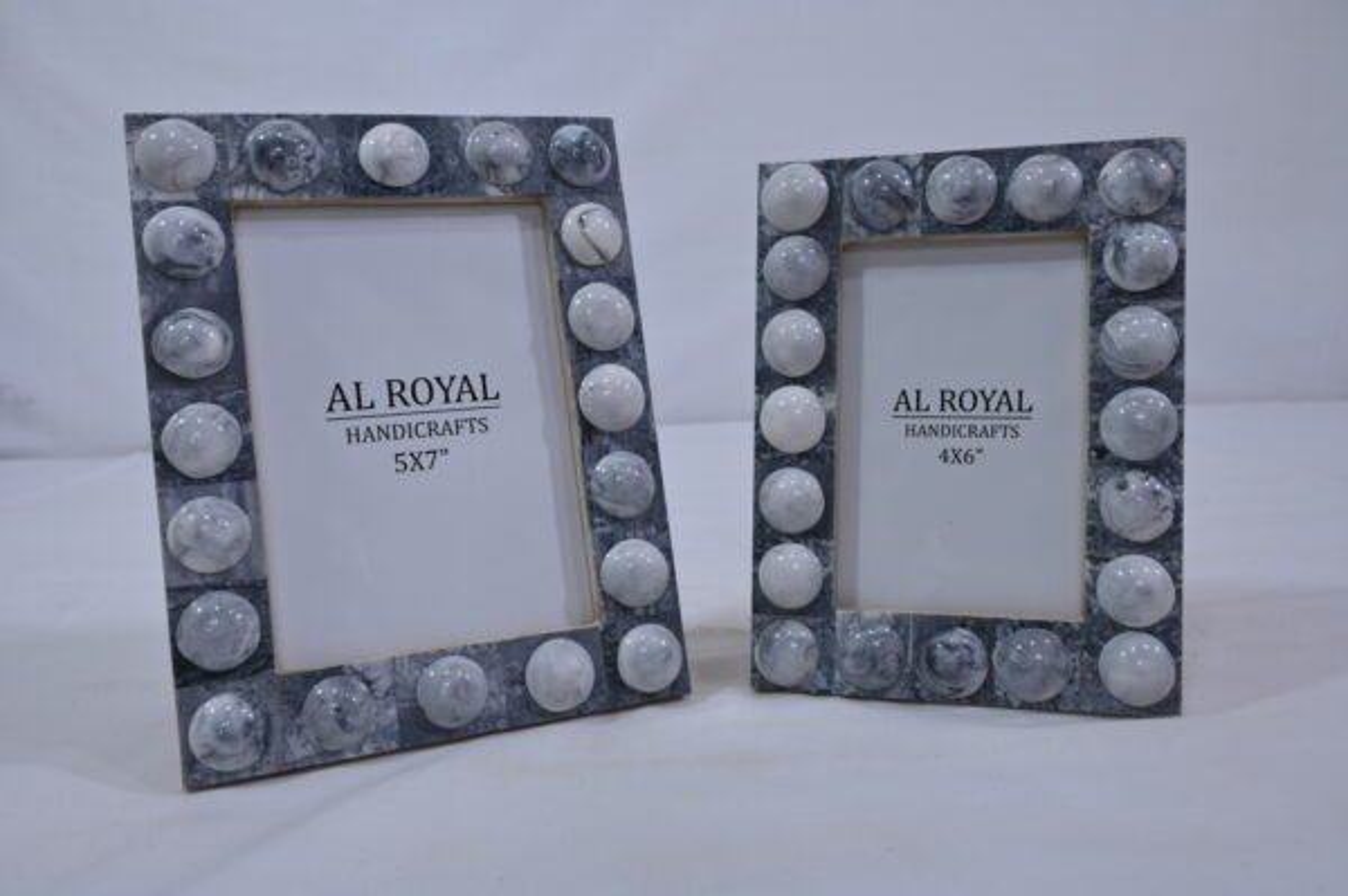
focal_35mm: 30
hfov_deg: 61.1
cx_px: 674
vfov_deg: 42.9
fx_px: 1141
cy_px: 448
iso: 500
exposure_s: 1/125
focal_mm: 30.5
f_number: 8
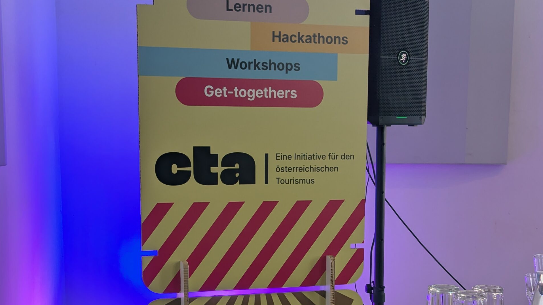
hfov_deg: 30.2
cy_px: 293
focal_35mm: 70
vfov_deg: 16.9
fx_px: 1008
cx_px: 270
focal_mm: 6.81
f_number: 1.85
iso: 43
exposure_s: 1/194
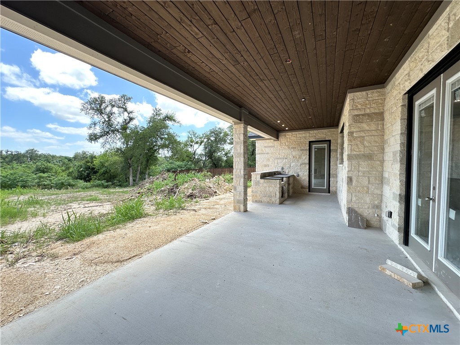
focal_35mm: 14
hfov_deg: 102.1
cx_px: 230
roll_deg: -0.3
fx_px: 186
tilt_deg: -1.7
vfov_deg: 85.7
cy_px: 172
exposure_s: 1/303
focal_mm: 2.22
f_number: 2.2
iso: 40
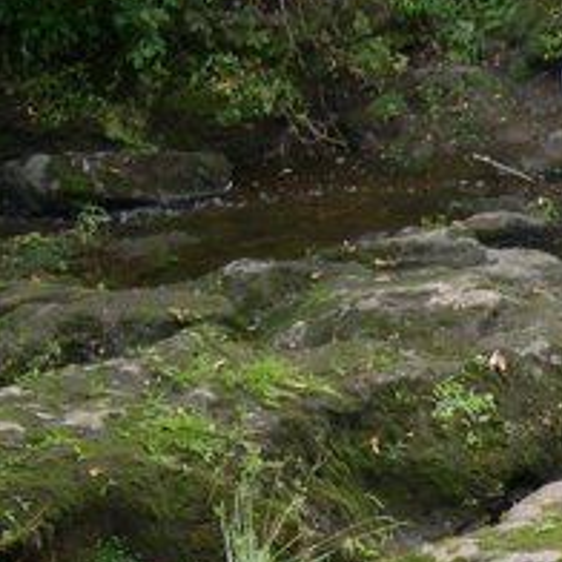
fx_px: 2094
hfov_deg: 14.4
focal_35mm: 114
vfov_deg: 15.1
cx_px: 811
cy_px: 539
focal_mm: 8
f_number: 2.8
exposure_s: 1/118
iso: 100
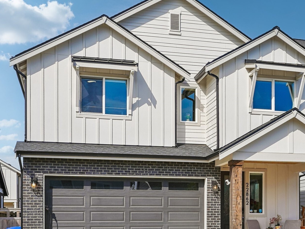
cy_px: 128
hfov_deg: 34.7
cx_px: 198
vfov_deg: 26.5
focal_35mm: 55
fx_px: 485
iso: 100
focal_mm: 28
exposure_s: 1/350
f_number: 8
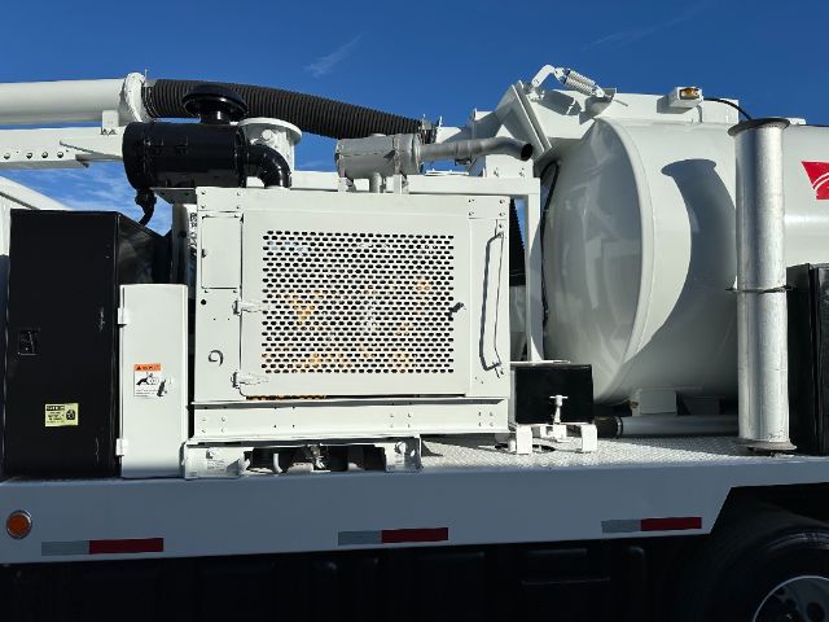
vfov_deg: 56.8
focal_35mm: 24
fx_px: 575
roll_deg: -0.9
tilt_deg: +4.5
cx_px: 414
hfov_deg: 71.6
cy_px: 311
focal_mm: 6.86
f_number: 1.78
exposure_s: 1/9709
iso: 80
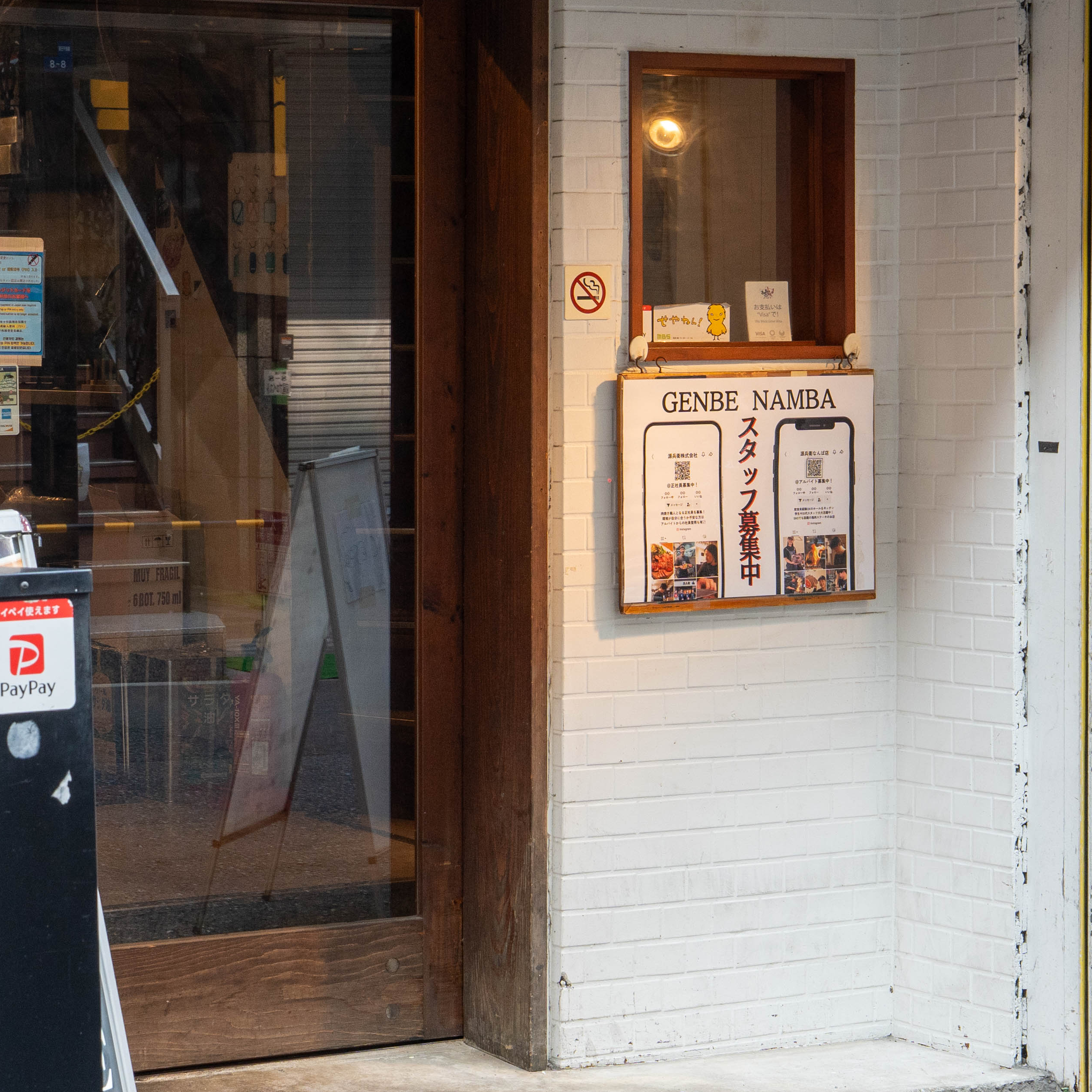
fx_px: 3783
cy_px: 506
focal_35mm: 106
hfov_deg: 16.4
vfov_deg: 16.4
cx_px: 292
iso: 800
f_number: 8
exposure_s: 1/60
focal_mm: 45
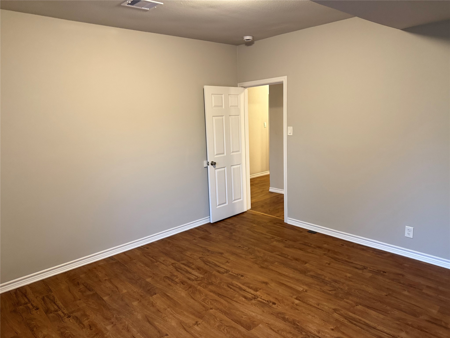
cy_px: 169
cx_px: 225
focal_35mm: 24
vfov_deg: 56.8
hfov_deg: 71.6
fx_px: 312
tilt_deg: -10.1
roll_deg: +1.4
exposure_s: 1/60
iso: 400
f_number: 1.78
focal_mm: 6.76
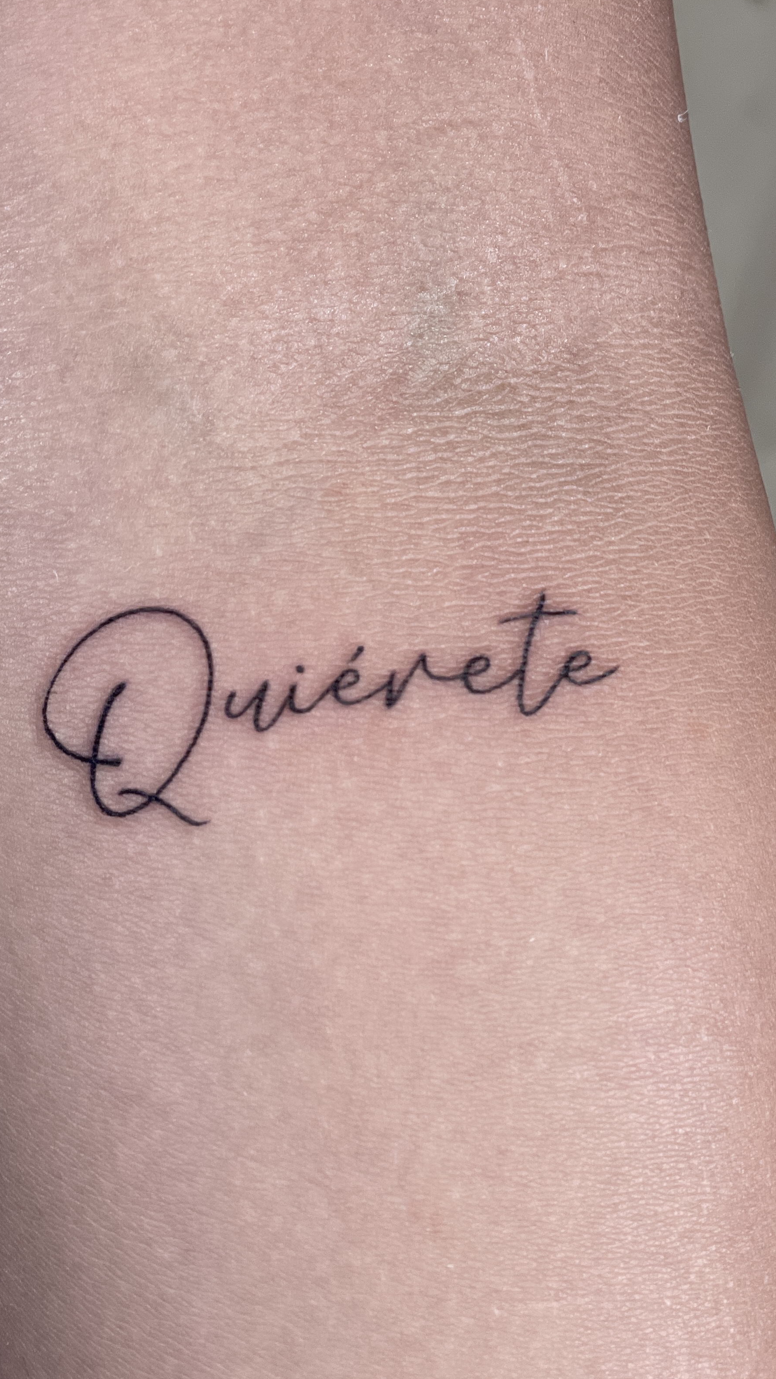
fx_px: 2085
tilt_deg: -24.0
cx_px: 356
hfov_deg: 21.1
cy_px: 688
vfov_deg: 36.6
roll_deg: -18.7
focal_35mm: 57
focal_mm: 6
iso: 100
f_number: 2
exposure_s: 1/100
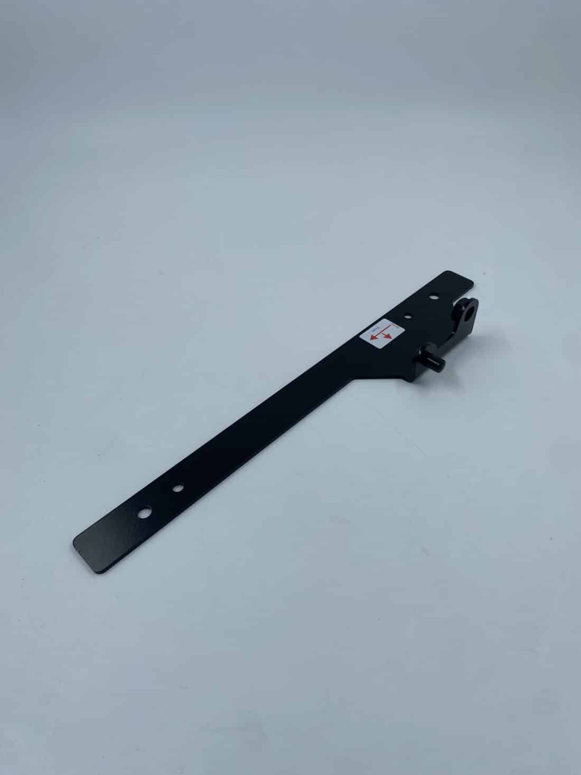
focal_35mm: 26
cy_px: 388
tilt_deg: -44.0
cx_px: 290
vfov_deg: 67.3
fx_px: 582
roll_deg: +0.7
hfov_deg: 53.1
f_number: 1.8
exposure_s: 1/965
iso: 32
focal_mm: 4.25
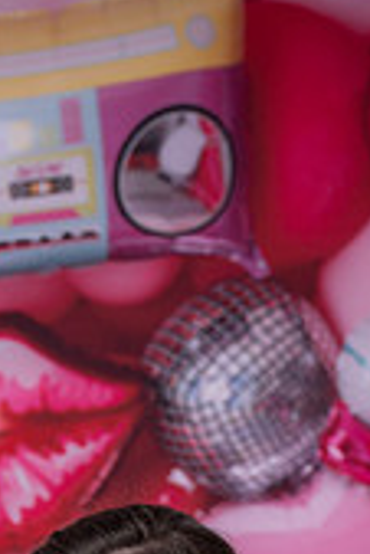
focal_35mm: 117
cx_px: 33
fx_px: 1800
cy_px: 715
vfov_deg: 16.5
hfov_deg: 11.7
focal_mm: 44
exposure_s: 1/100
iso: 80
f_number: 3.5
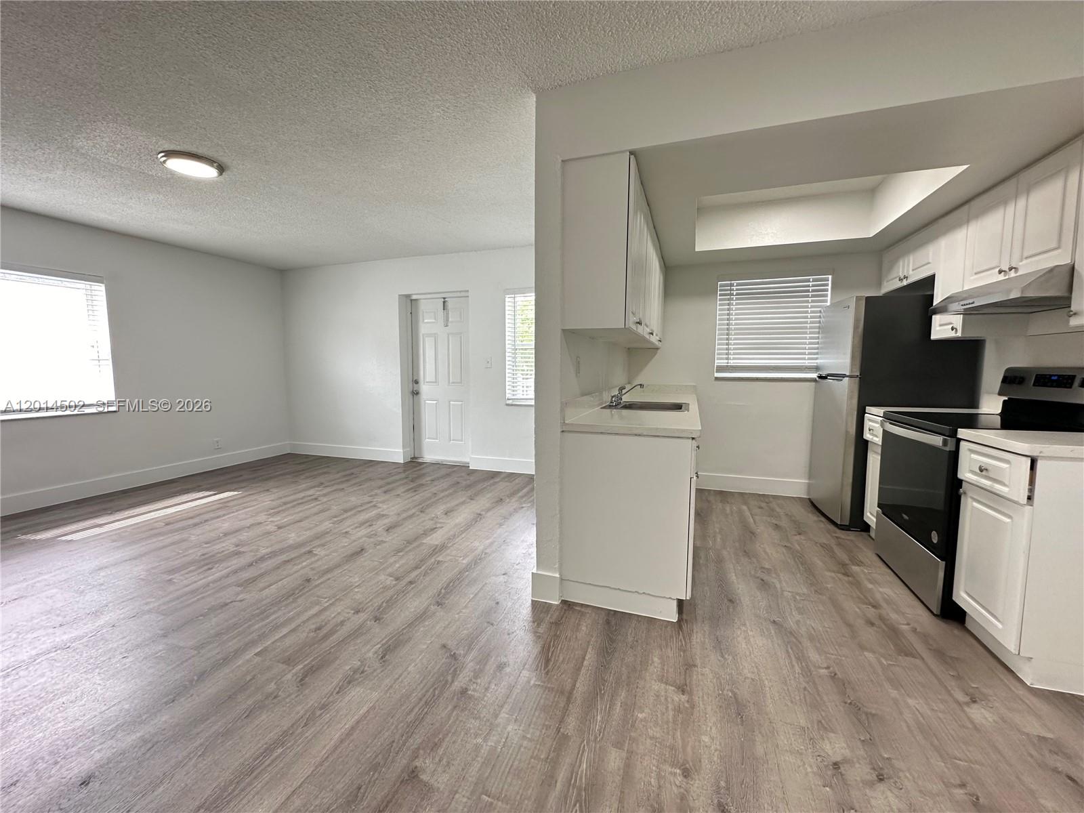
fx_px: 438
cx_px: 542
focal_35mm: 14
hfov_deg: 102.1
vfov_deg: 85.7
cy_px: 406
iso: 200
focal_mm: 2.22
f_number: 2.2
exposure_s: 1/60
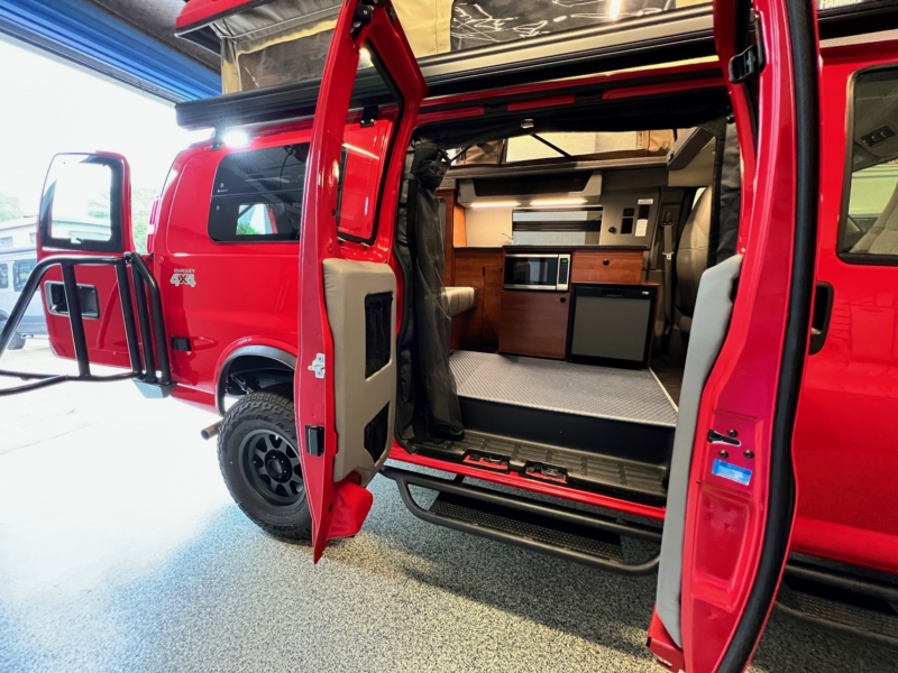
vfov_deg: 89.9
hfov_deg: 106.2
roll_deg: -0.6
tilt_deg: -11.6
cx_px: 449
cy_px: 336
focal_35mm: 13
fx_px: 337
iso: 800
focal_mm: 1.57
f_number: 1.8
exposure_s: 1/40
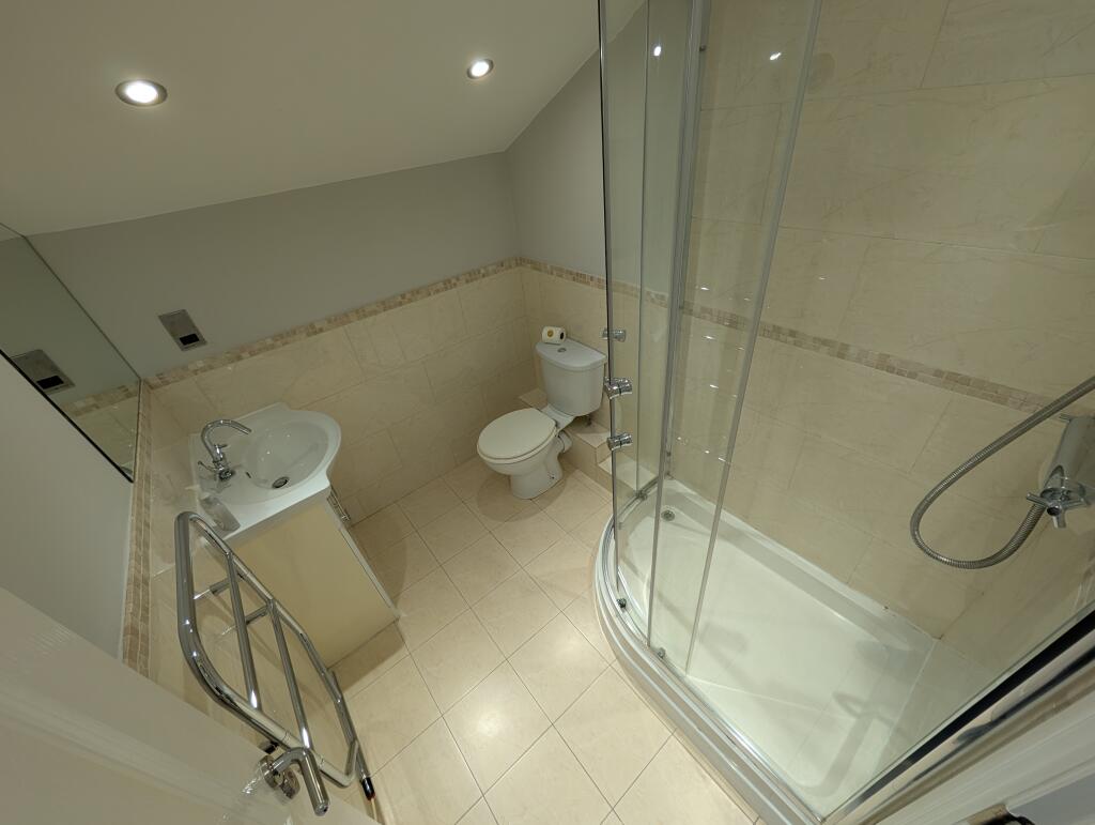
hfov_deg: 110.5
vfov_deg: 94.6
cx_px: 548
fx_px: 380
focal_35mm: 12
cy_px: 412
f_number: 1.7
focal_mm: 2.02
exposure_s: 1/50
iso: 60
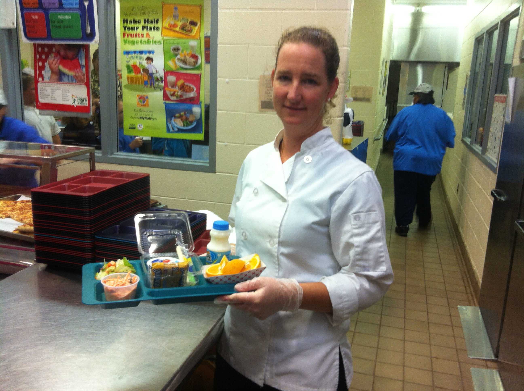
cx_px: 262
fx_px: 529
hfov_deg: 52.7
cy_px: 196
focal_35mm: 35
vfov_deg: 40.6
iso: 80
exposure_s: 1/15
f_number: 2.8
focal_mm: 3.85
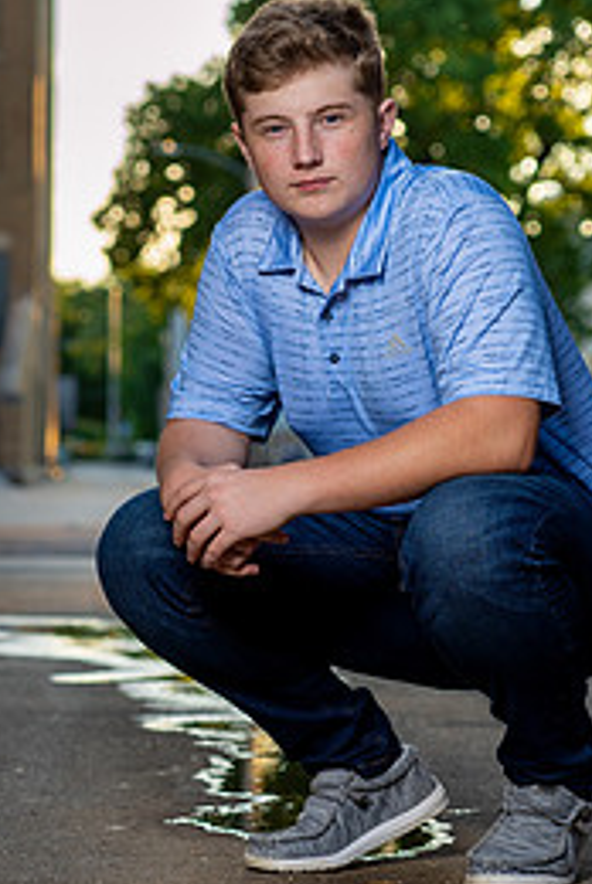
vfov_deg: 16.9
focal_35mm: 121
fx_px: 2977
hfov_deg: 11.4
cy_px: 405
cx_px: 374
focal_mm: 70
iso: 160
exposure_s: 1/160
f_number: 3.5
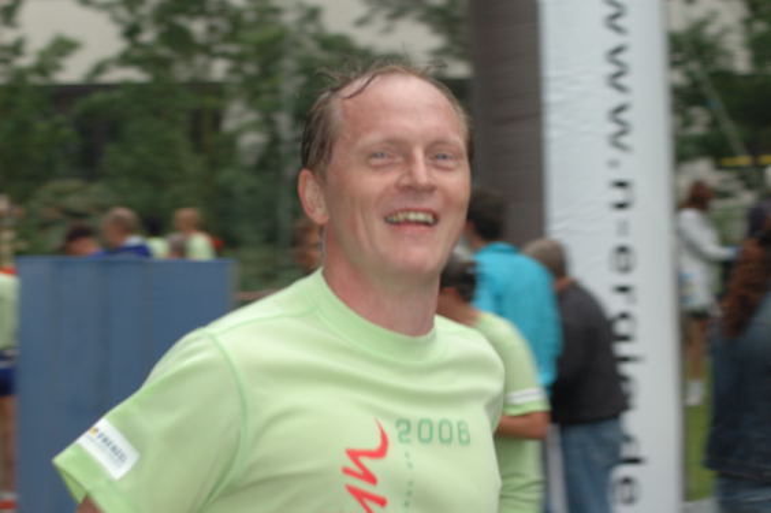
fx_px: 2247
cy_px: 256
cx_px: 386
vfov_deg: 13.0
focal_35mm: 105
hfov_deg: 19.5
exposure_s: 1/125
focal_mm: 70
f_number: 5.6
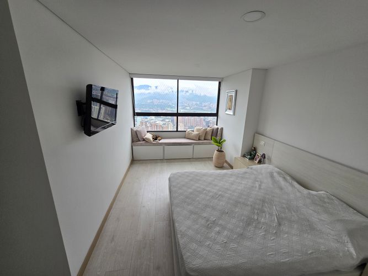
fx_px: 138
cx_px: 184
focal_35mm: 13
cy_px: 138
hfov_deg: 106.2
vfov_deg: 89.9
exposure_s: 1/335
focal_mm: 2.2
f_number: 2.2
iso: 50
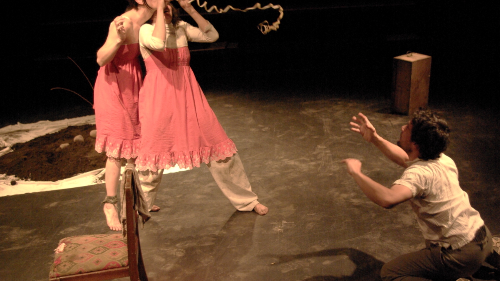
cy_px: 156
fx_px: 623
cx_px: 296
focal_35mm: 47
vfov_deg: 25.4
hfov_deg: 43.5
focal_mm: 24
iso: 1600
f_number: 4
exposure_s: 1/125
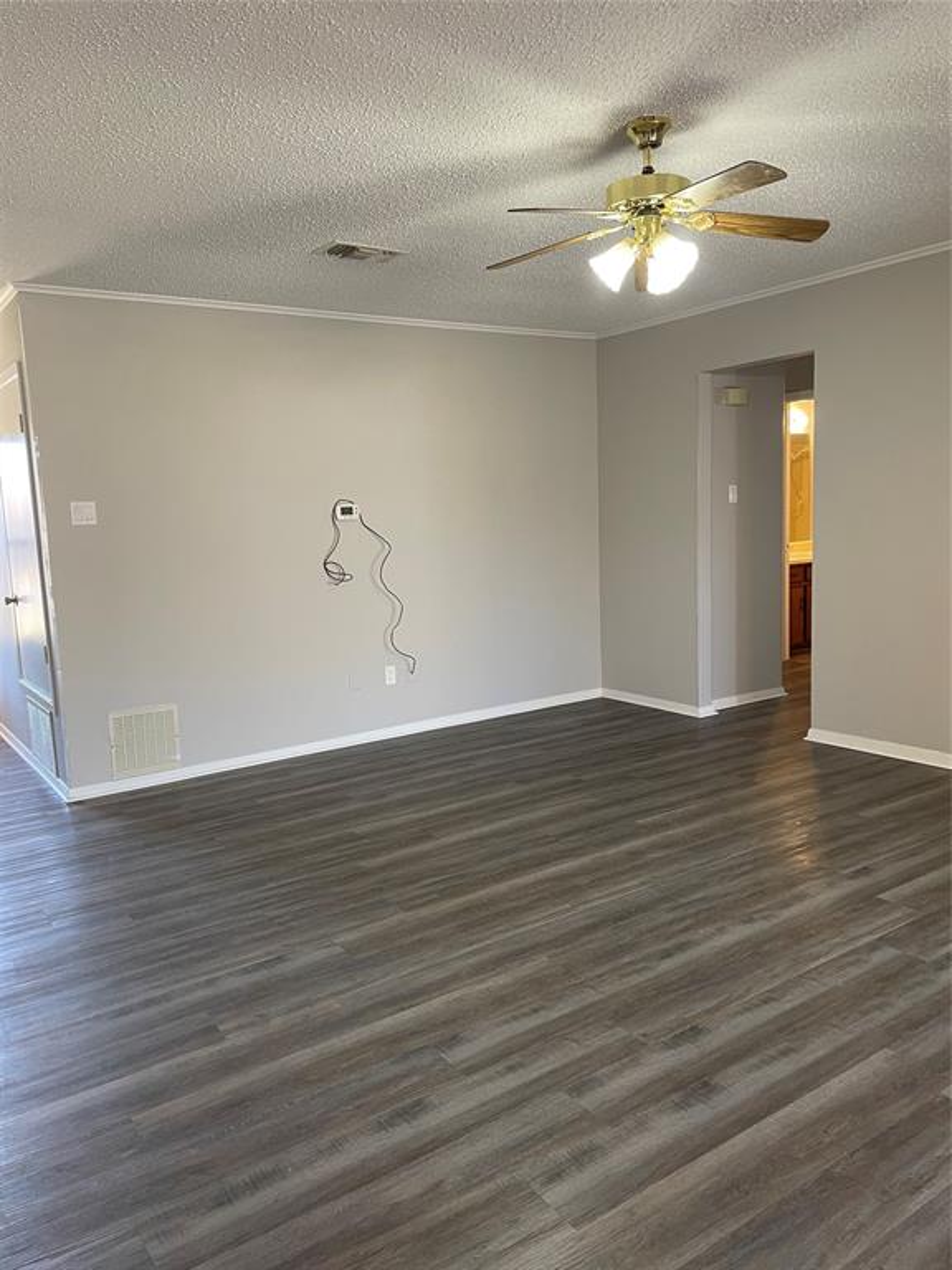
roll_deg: +2.5
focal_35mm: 26
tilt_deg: -5.3
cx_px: 476
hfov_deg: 53.1
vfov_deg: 67.3
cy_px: 635
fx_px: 953
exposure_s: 1/60
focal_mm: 4.2
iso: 100
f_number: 1.6
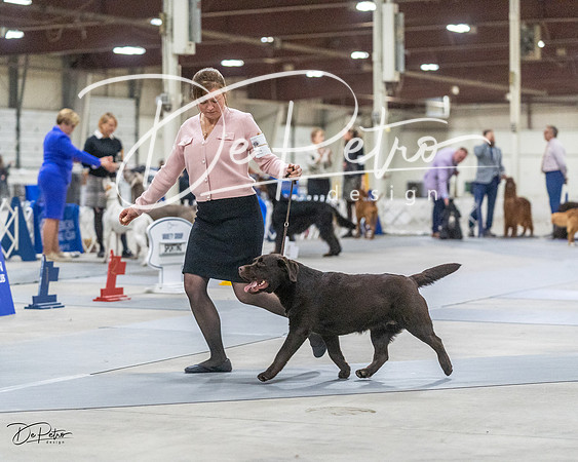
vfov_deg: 13.0
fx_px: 2022
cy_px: 231
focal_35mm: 118
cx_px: 289
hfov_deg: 16.3
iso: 6400
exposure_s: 1/400
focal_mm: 105
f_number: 3.2
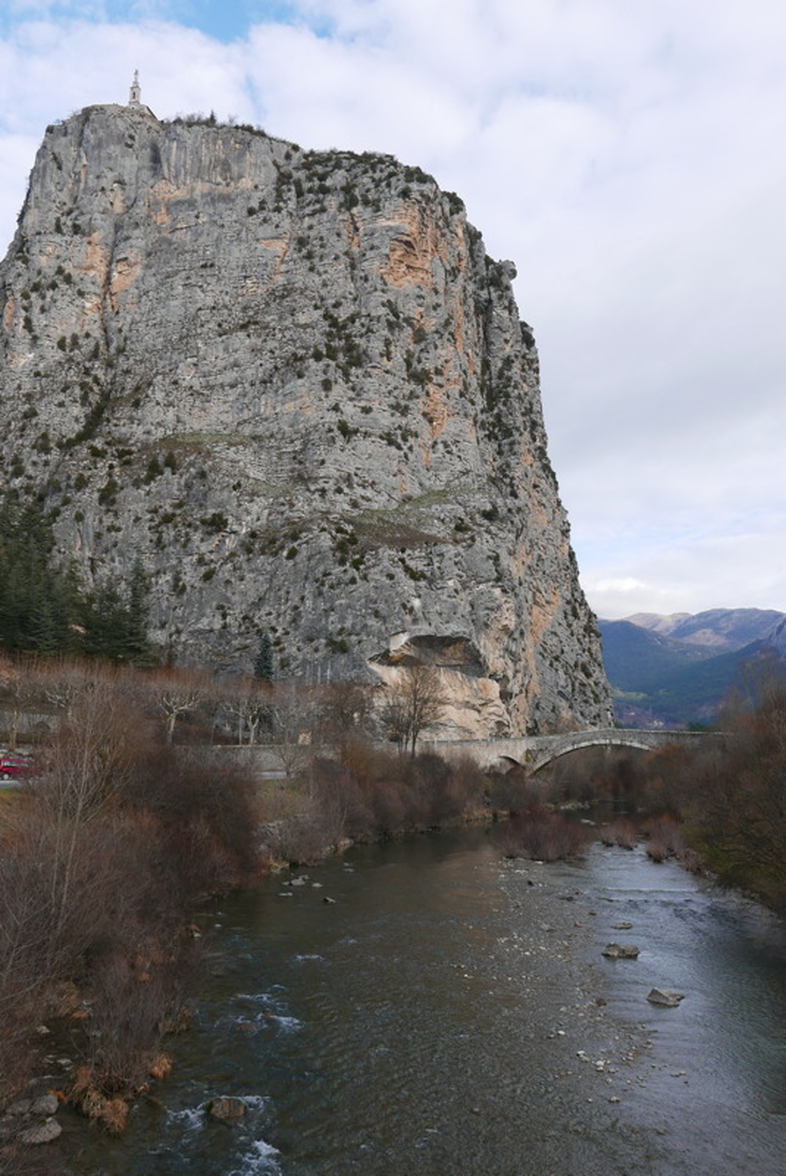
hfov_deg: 43.7
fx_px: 980
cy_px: 588
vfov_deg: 61.9
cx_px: 393
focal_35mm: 30
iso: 200
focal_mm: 13.4
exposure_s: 1/200
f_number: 5.6
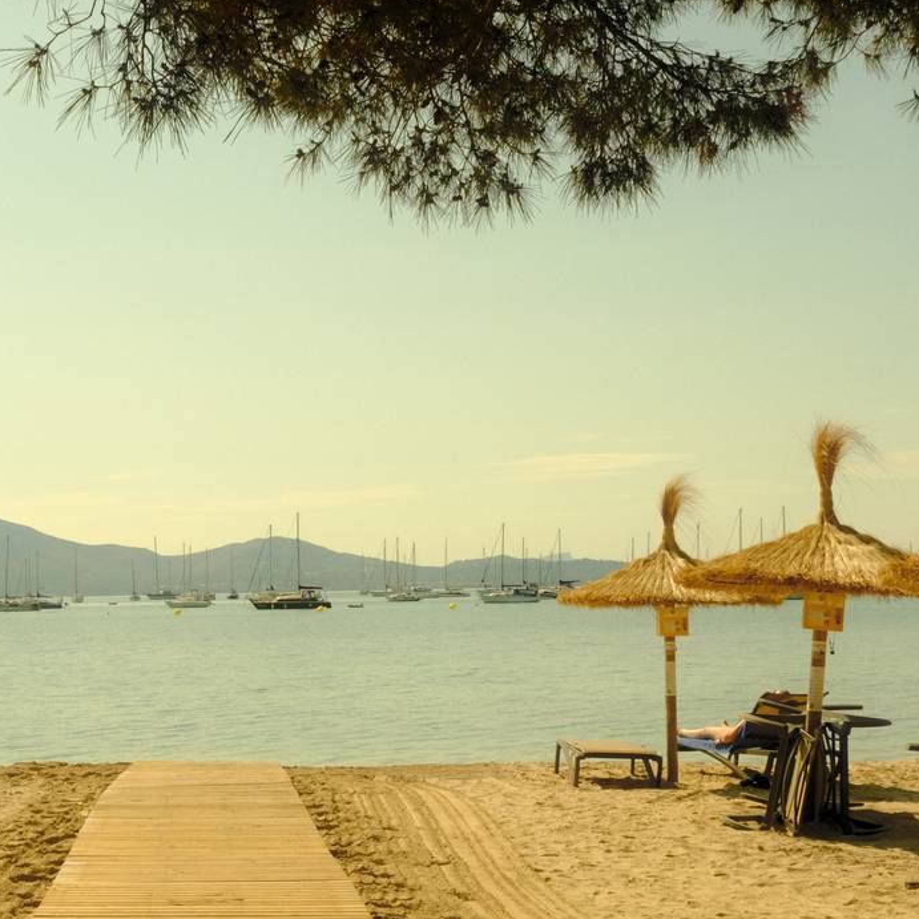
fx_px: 1772
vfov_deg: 29.0
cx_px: 194
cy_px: 513
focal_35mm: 59
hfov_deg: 28.5
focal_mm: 20.2
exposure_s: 1/800
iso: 320
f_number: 11
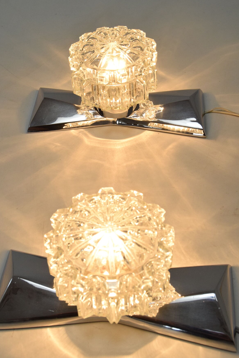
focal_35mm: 48
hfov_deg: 28.1
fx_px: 477
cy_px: 172
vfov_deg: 41.1
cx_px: 104
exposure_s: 1/250
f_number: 8
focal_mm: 28
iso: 1600
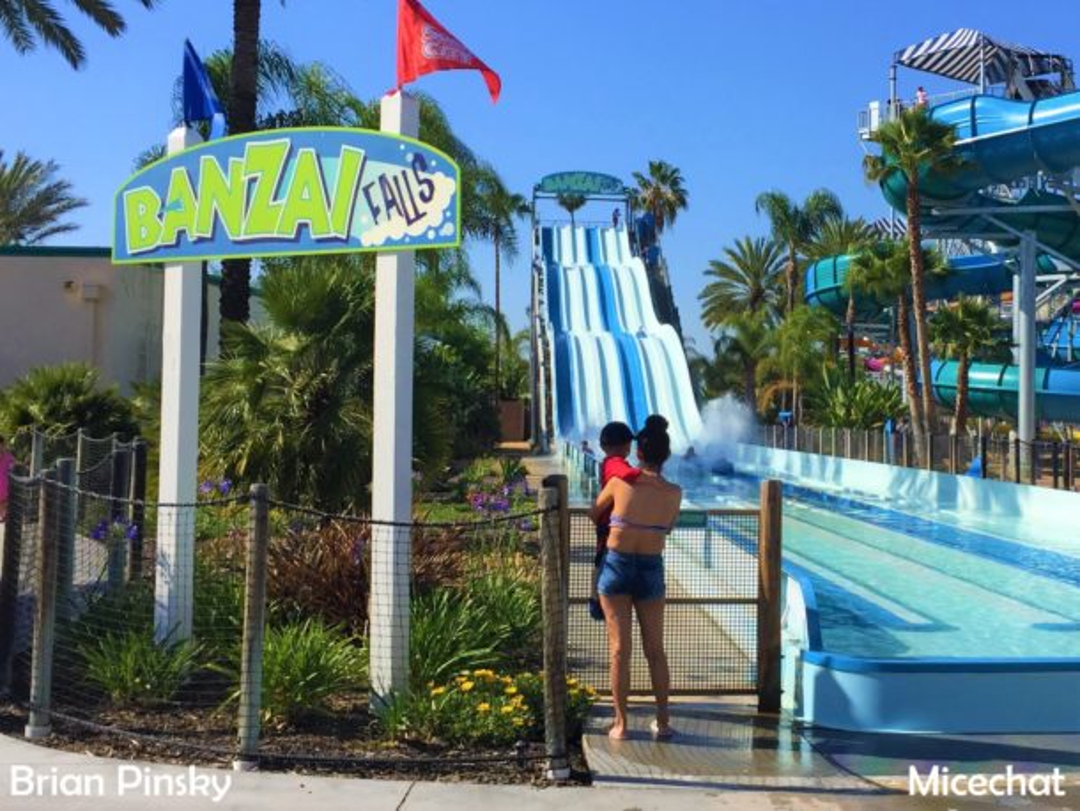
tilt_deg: +1.9
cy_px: 406
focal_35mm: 29
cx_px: 540
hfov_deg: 61.6
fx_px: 905
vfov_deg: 48.3
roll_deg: -2.7
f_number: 2.2
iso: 32
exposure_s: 1/2326
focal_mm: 4.15
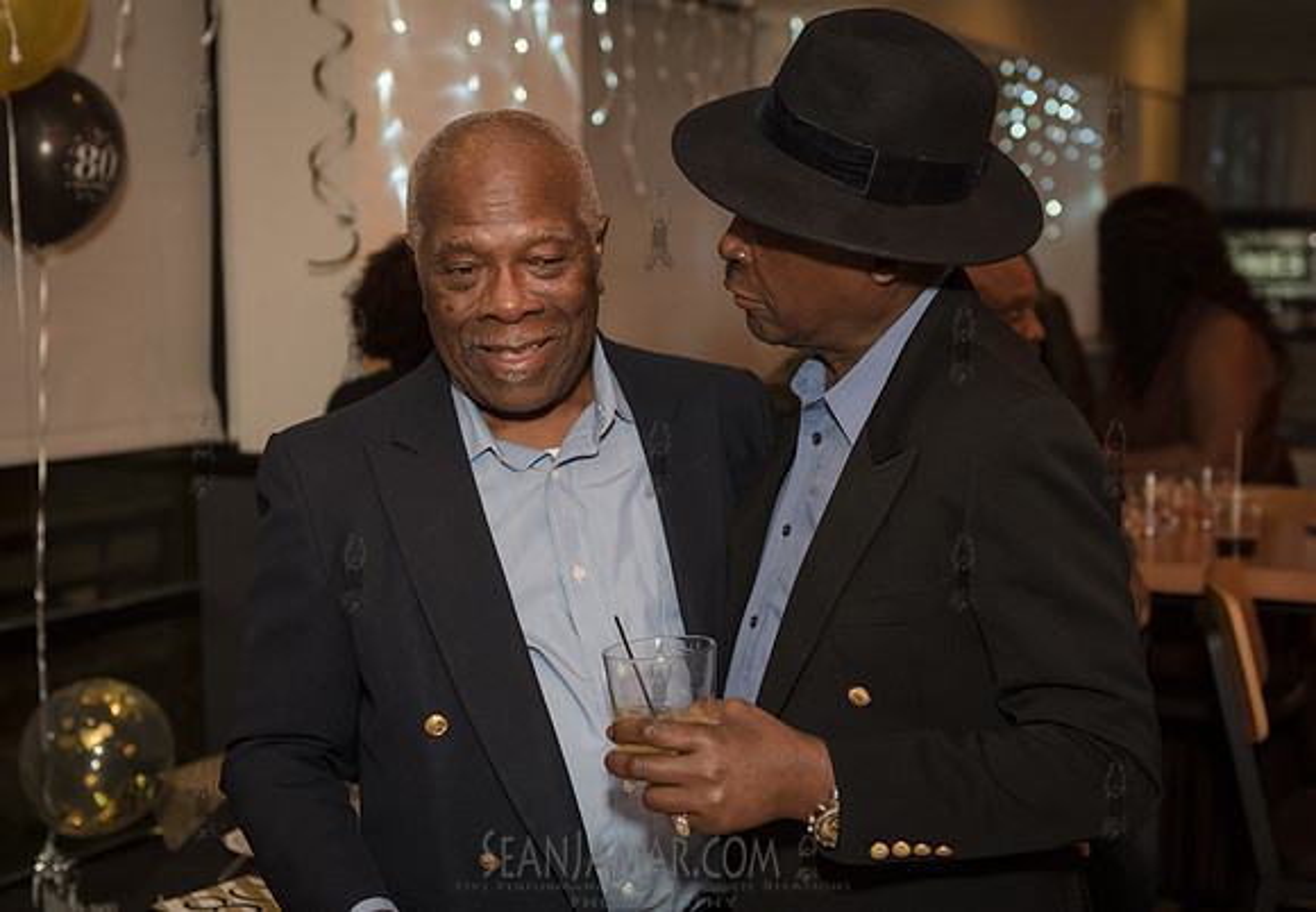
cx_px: 706
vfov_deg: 25.8
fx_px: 1991
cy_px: 498
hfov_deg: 36.6
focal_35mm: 54
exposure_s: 1/400
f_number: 3.5
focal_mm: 48
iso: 1250
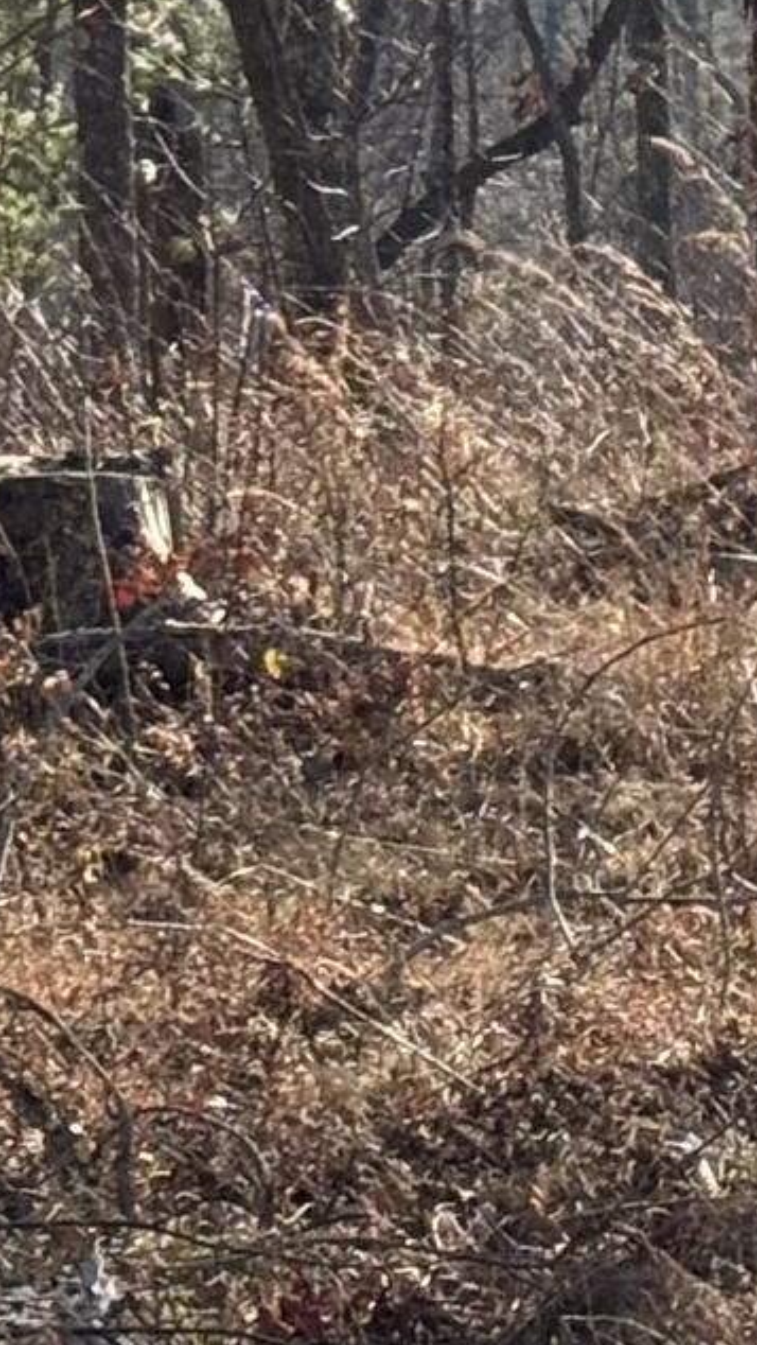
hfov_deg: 4.4
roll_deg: +1.8
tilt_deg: +2.5
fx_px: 9556
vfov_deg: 8.0
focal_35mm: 268
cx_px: 2002
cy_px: -359
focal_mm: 5.96
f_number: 1.6
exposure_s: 1/2571
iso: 32
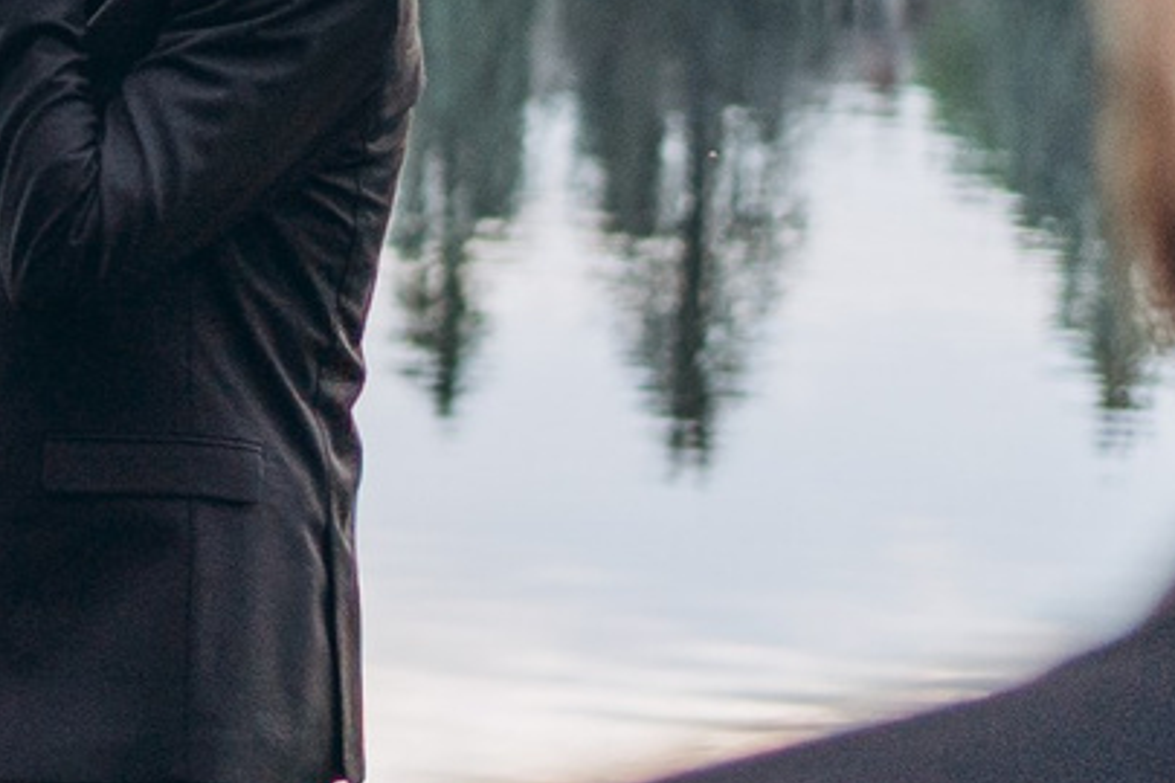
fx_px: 7278
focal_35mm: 223
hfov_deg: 8.5
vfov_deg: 6.1
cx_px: -1567
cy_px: -39
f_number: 1.4
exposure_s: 1/1000
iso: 100
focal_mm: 35
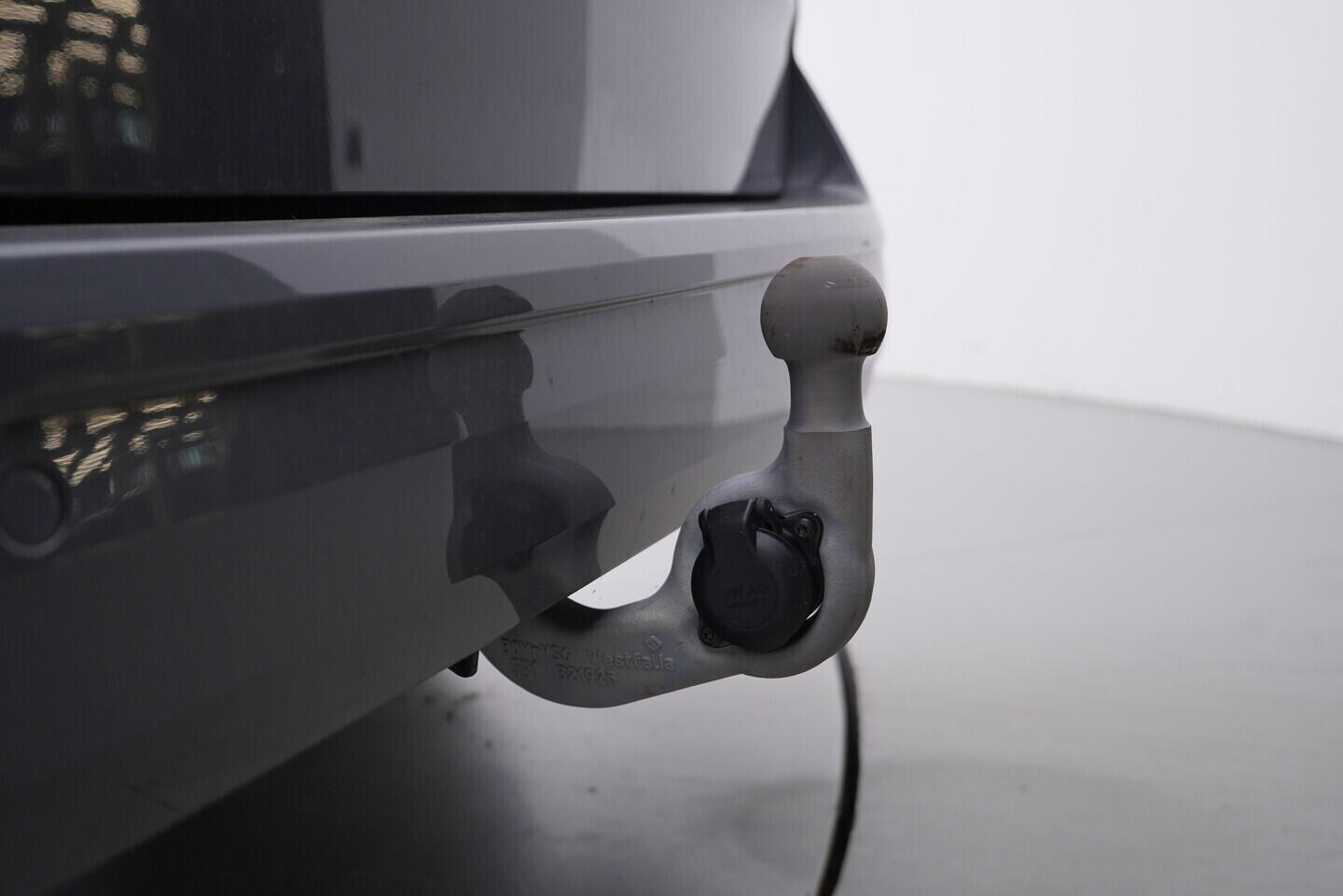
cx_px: 672
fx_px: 1343
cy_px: 448
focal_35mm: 36
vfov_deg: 36.9
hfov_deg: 53.1
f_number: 3.5
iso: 125
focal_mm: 24
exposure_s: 1/60
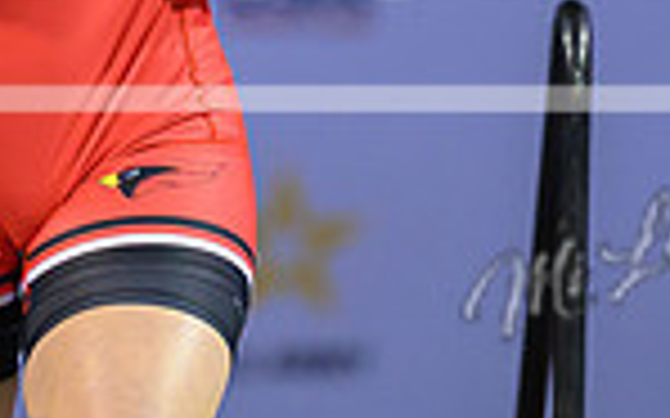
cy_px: -207
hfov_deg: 2.2
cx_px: -55
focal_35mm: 958
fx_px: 17486
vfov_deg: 1.4
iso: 4000
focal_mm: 180
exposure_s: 1/640
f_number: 2.8
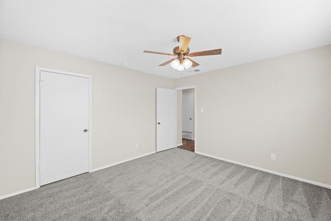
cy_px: 110
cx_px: 166
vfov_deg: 81.2
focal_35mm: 14
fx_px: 129
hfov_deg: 104.2
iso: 1250
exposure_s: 1/40
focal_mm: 14
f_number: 8
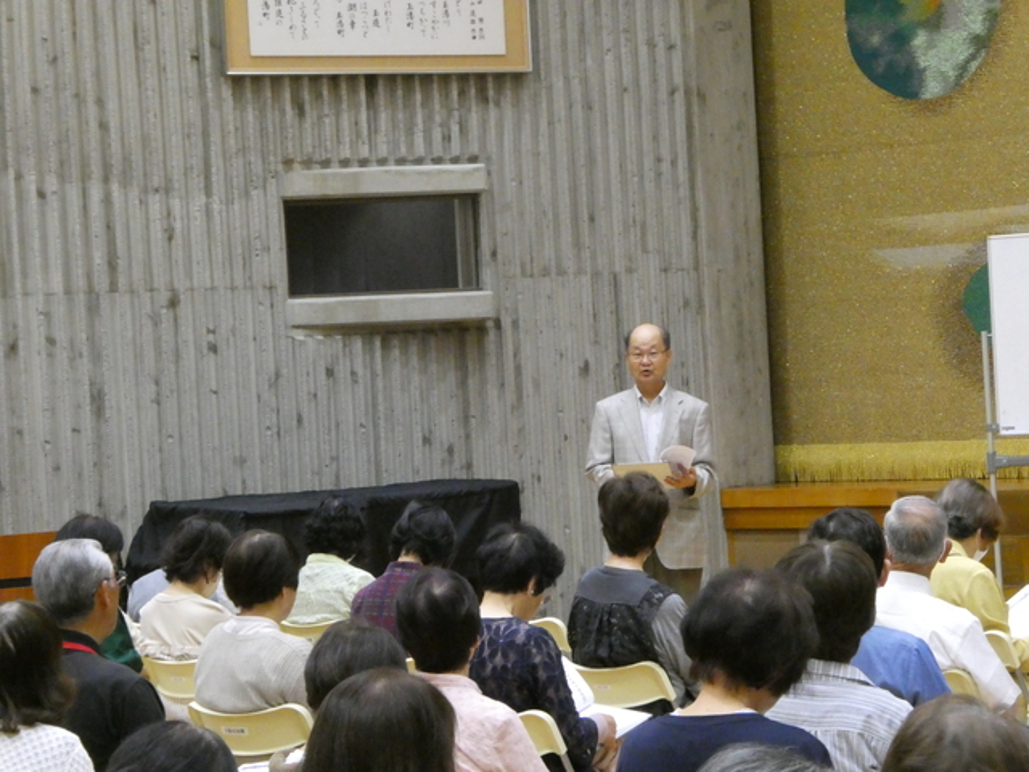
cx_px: 514
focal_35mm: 106
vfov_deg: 14.0
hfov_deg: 18.5
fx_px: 3151
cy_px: 386
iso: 1600
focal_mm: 19
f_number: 8
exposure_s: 1/40
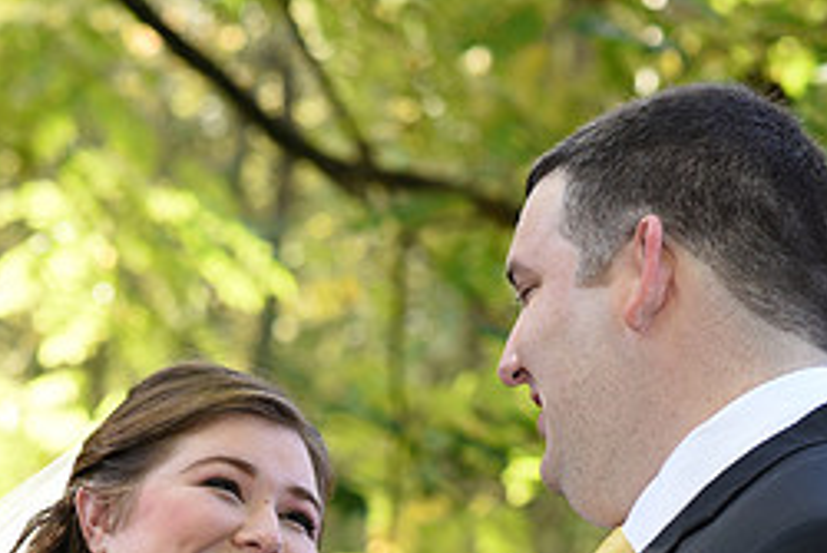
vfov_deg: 6.9
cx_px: 258
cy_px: 584
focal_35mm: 197
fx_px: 4528
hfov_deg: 10.4
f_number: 4.5
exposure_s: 1/200
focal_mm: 85
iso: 500
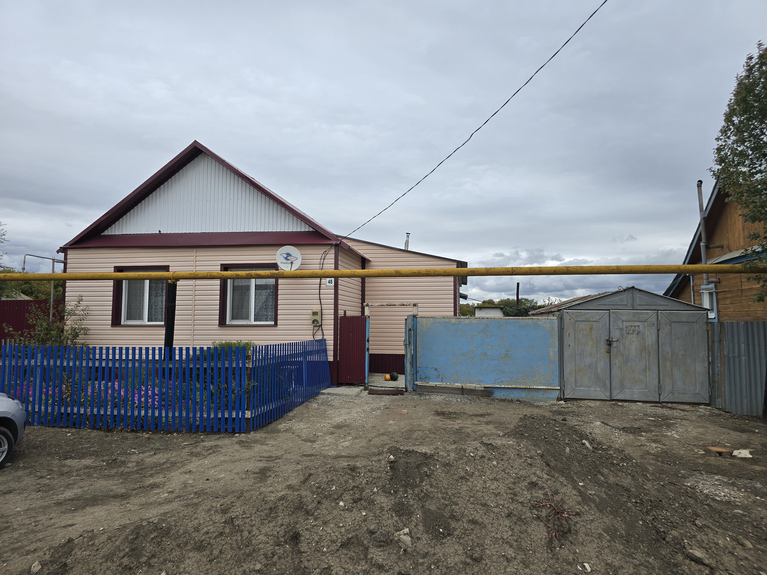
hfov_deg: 73.9
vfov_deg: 58.9
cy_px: 288
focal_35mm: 23
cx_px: 384
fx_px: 510
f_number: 1.7
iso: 12
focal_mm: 6.3
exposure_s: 1/647
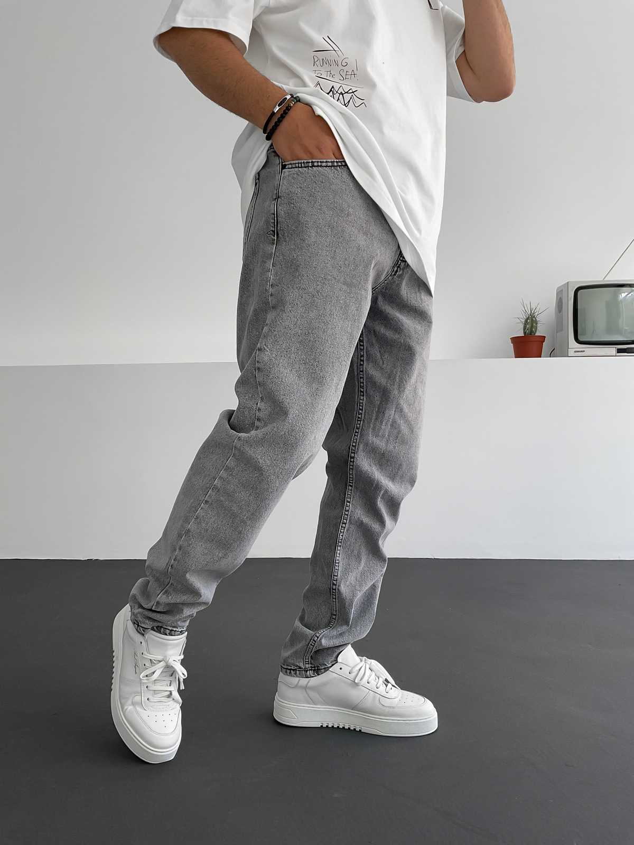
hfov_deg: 48.2
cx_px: 317
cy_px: 422
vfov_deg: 61.7
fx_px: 708
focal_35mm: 29
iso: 32
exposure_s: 1/120
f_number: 1.8
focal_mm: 3
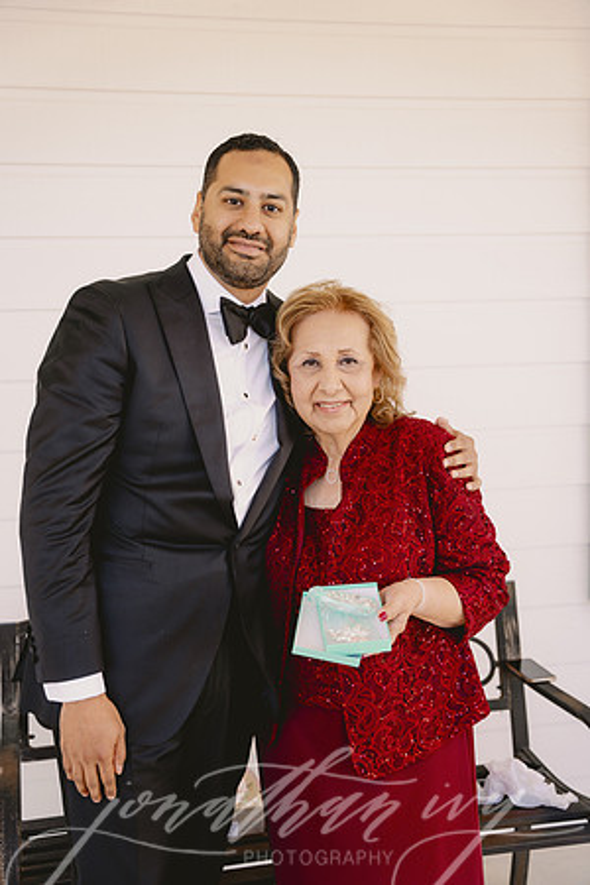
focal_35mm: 46
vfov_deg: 43.0
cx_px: 295
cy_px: 442
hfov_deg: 29.4
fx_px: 1123
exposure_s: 1/250
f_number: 3.2
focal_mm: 45.7
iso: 320
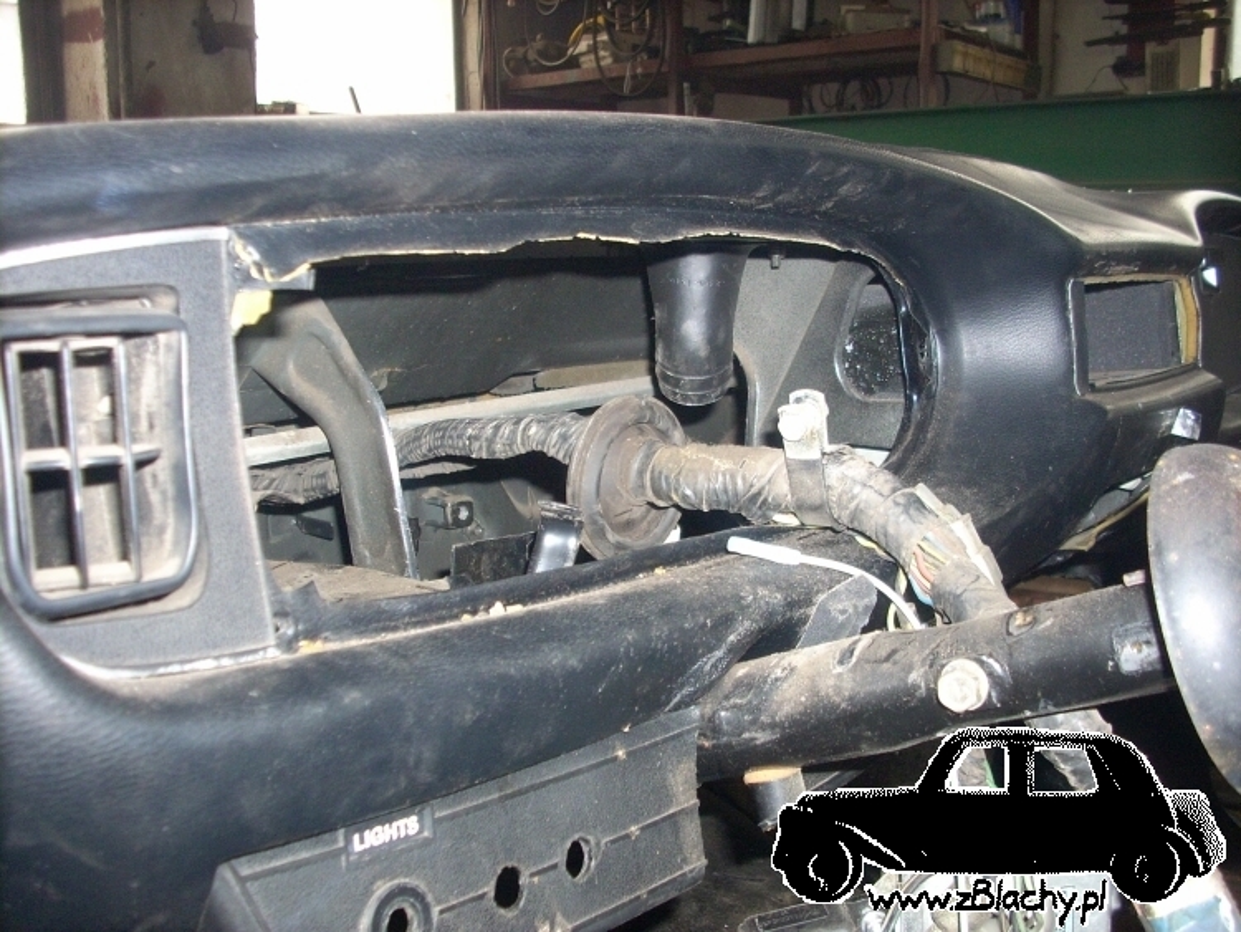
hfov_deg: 50.1
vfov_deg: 38.7
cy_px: 466
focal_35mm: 37
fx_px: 1327
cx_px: 620
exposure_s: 1/60
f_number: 2.8
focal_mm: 6.2
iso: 200
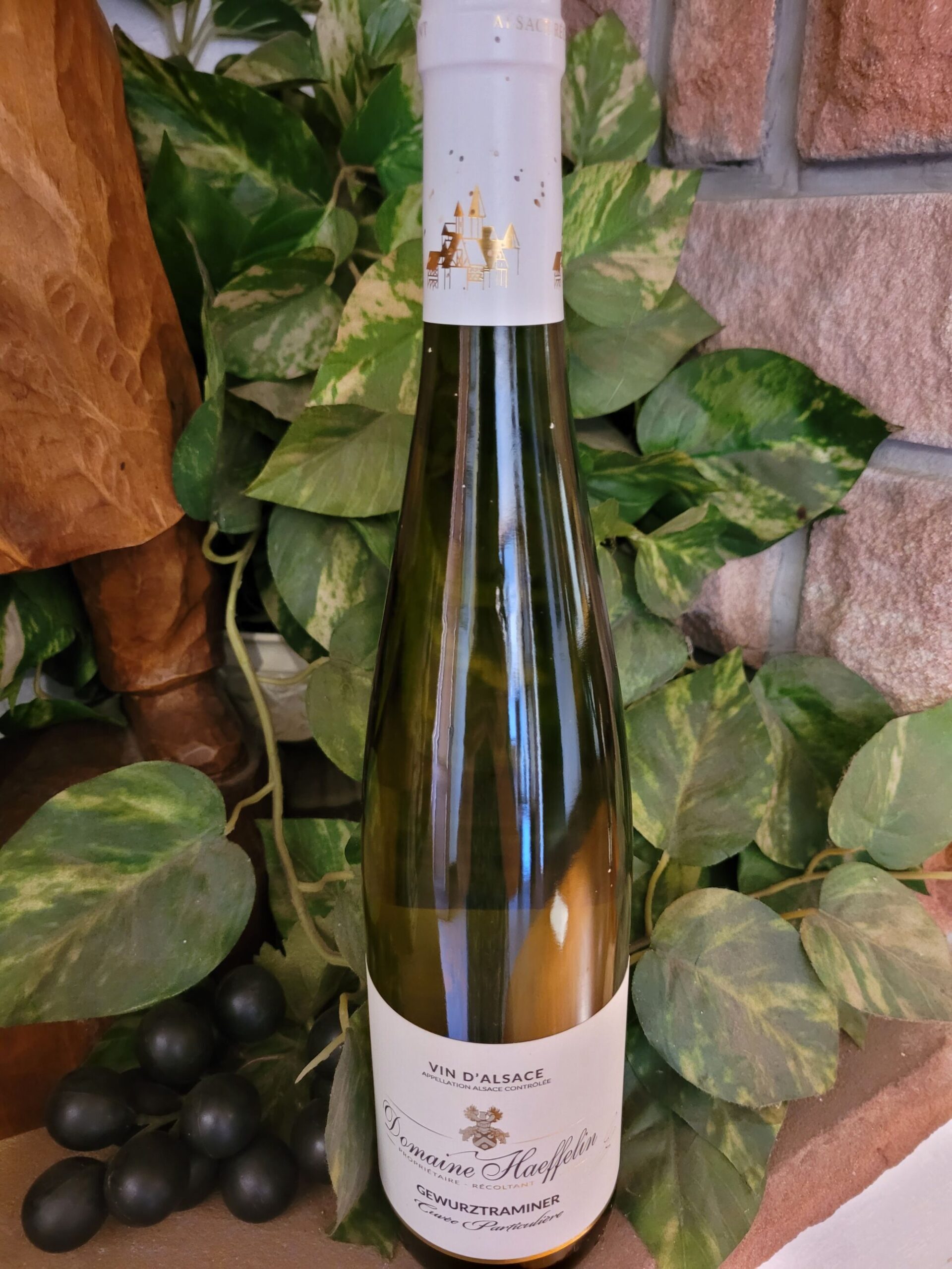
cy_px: 634
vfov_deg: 67.3
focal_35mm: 26
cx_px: 476
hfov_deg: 53.1
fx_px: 953
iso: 800
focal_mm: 5.4
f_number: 1.8
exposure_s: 1/50
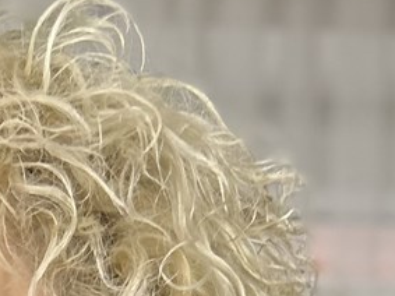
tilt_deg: -3.5
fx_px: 1677
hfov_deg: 13.0
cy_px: 1018
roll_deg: -0.3
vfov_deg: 8.0
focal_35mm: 147
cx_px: -106
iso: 80
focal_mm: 5.7
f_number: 1.5
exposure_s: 1/121
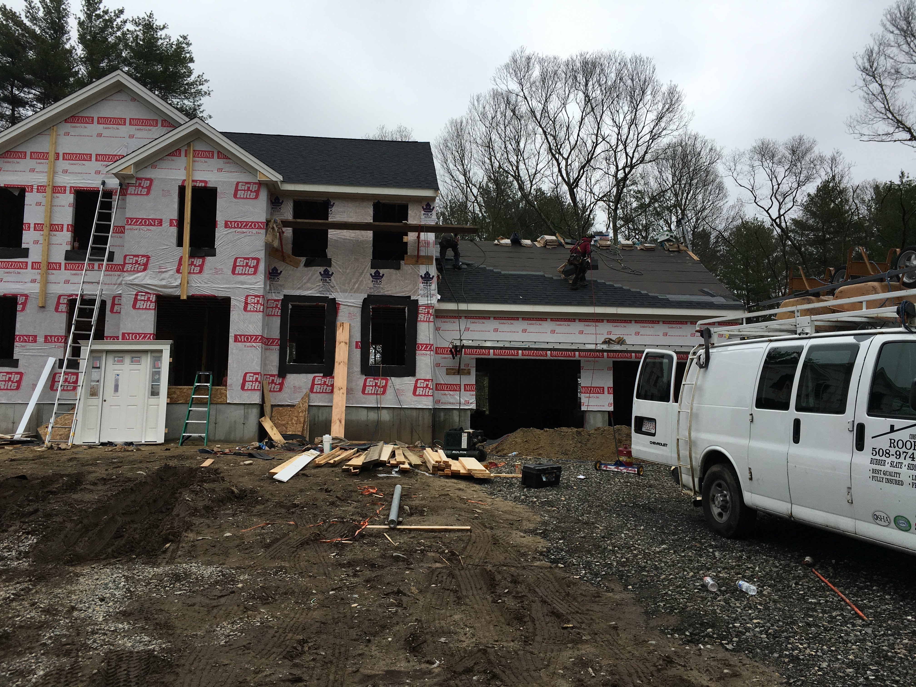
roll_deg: +0.3
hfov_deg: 61.7
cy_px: 344
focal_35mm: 29
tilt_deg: +7.7
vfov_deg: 48.2
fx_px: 767
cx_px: 458
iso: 25
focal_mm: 4.15
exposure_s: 1/2331
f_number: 2.2
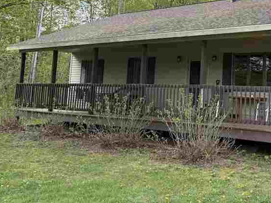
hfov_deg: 33.4
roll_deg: -1.7
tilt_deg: +8.5
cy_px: 32
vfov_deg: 25.9
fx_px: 430
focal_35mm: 55
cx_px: 235
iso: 100
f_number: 1.78
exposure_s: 1/1075
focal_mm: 6.76
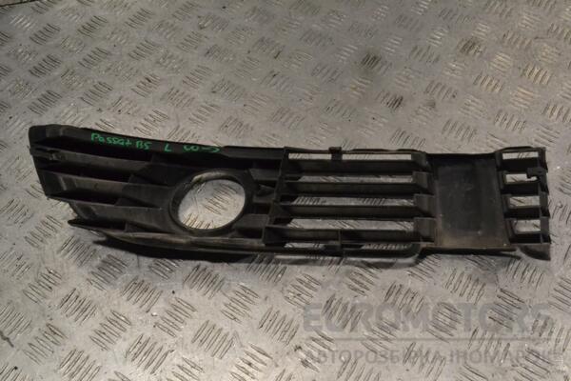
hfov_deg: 53.1
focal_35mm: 36
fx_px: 571
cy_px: 190
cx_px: 286
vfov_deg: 36.9
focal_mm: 24
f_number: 10
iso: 3200
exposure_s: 1/400
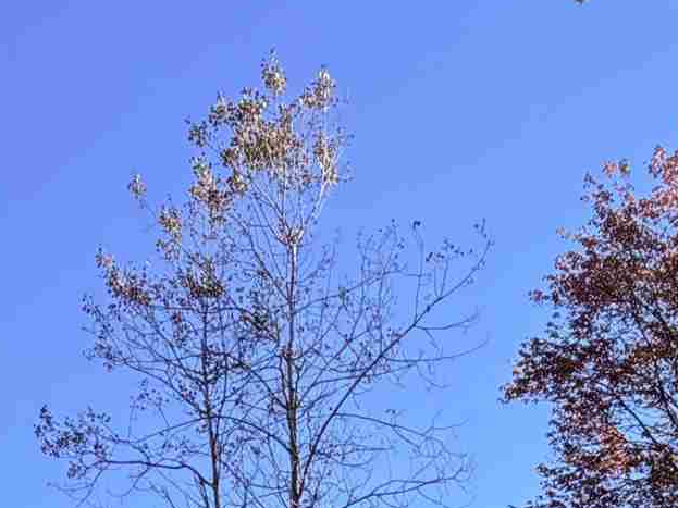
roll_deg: +0.1
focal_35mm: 69
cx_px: 304
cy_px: 1070
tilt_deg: -2.2
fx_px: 1351
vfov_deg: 15.8
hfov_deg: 28.2
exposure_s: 1/574
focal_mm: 2.22
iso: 40
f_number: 2.2
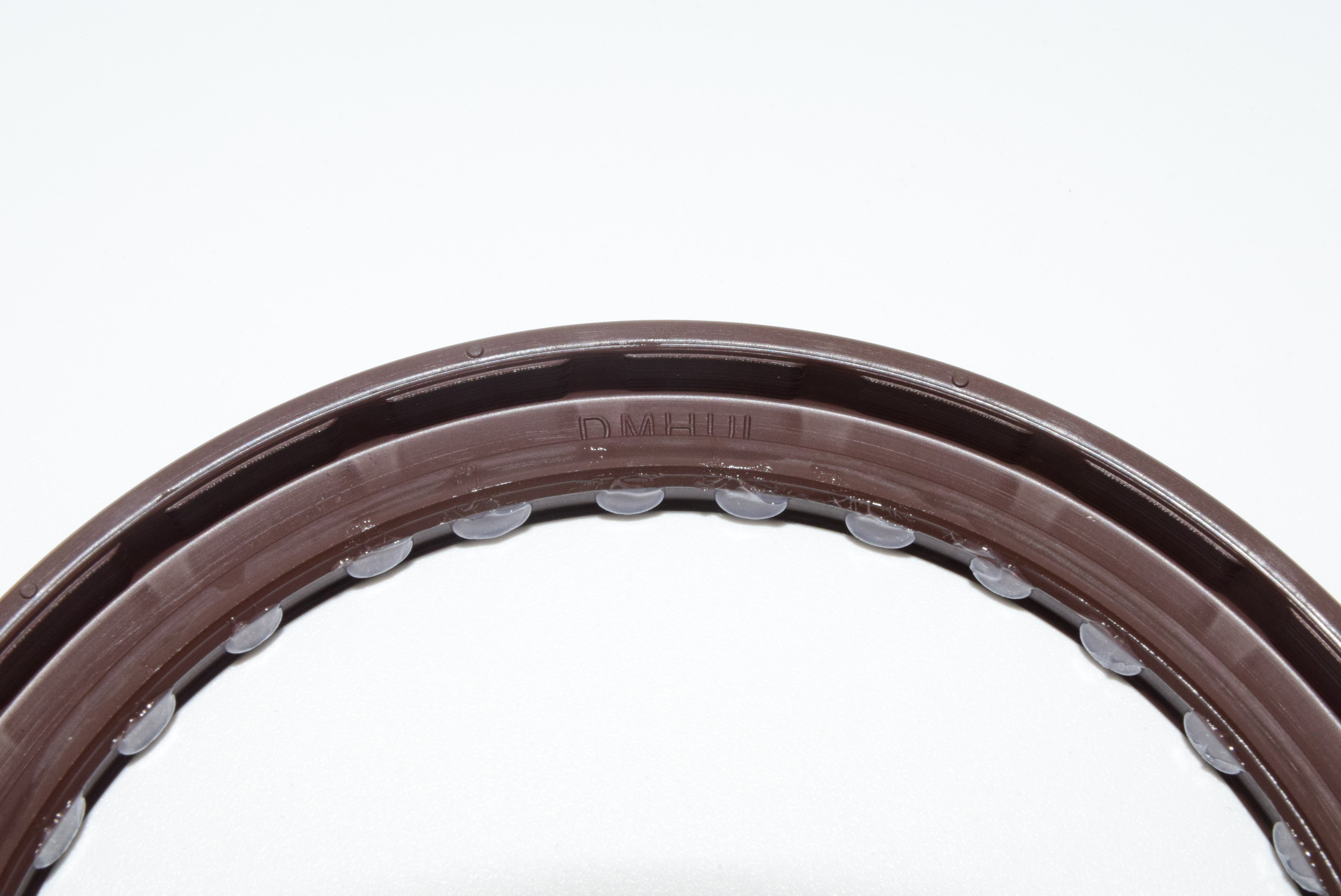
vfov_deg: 23.8
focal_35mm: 57
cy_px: 448
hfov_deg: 35.0
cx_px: 670
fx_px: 2125
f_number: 29
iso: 1600
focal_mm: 38
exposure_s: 1/60
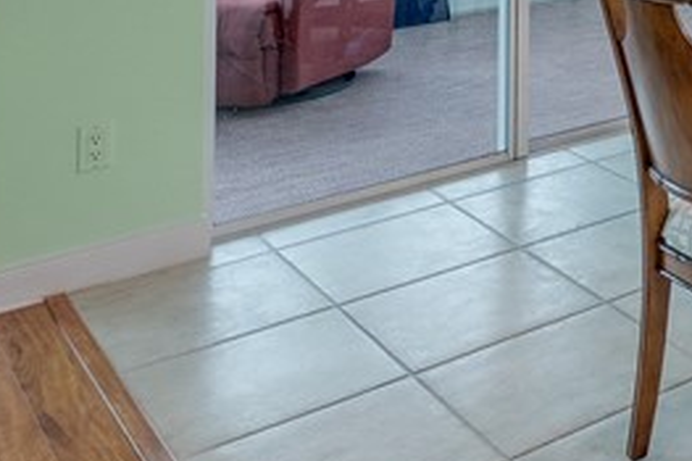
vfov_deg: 18.2
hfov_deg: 24.6
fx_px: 1191
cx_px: 1055
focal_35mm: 62
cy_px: -319
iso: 320
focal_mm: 10
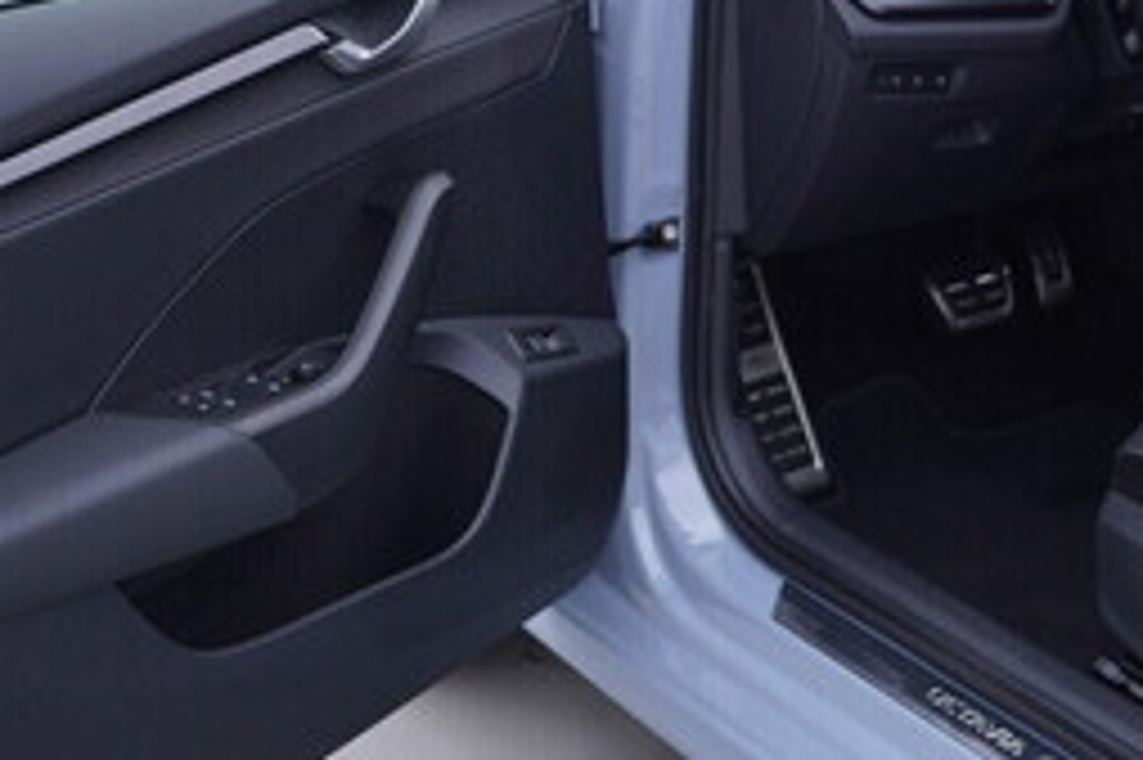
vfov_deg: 17.3
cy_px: 110
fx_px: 2475
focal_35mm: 78
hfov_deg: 26.0
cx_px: 639
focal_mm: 24
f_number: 3.2
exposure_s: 1/50
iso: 125
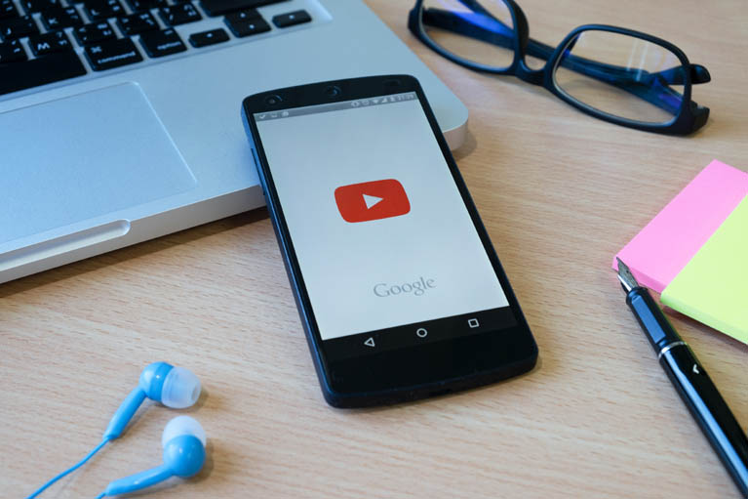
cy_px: 250
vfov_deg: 27.5
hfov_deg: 40.4
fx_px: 1018
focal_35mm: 49
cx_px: 374
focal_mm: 32.9
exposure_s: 1/20
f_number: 6.4
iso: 400
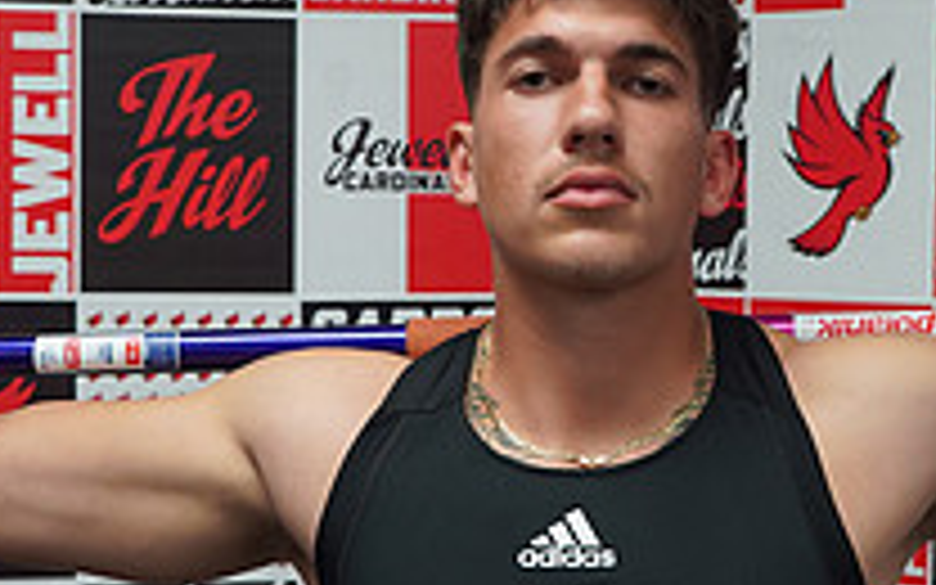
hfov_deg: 23.4
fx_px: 2245
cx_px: 626
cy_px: 317
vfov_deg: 14.8
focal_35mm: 88
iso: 1000
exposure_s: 1/160
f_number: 4
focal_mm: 31
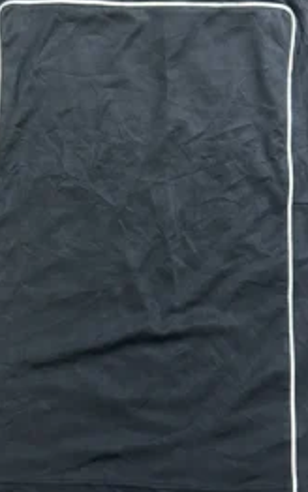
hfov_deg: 23.2
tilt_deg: -63.9
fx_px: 751
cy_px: 179
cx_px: 133
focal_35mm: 56
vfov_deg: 36.0
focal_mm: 5.7
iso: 500
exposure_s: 1/33
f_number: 1.5
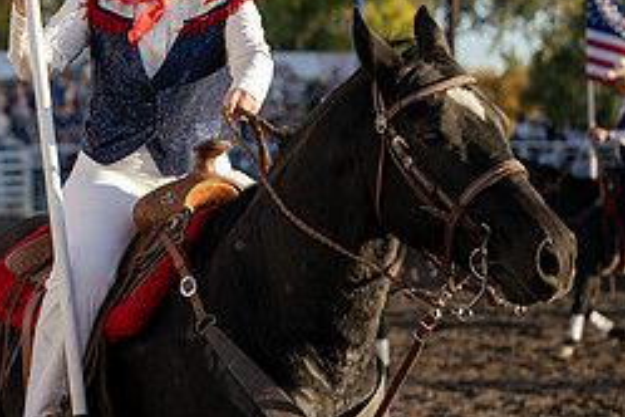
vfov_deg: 8.1
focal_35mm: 170
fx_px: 2951
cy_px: 69
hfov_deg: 12.0
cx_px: 53
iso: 160
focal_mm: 73
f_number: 2.8
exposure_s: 1/1000
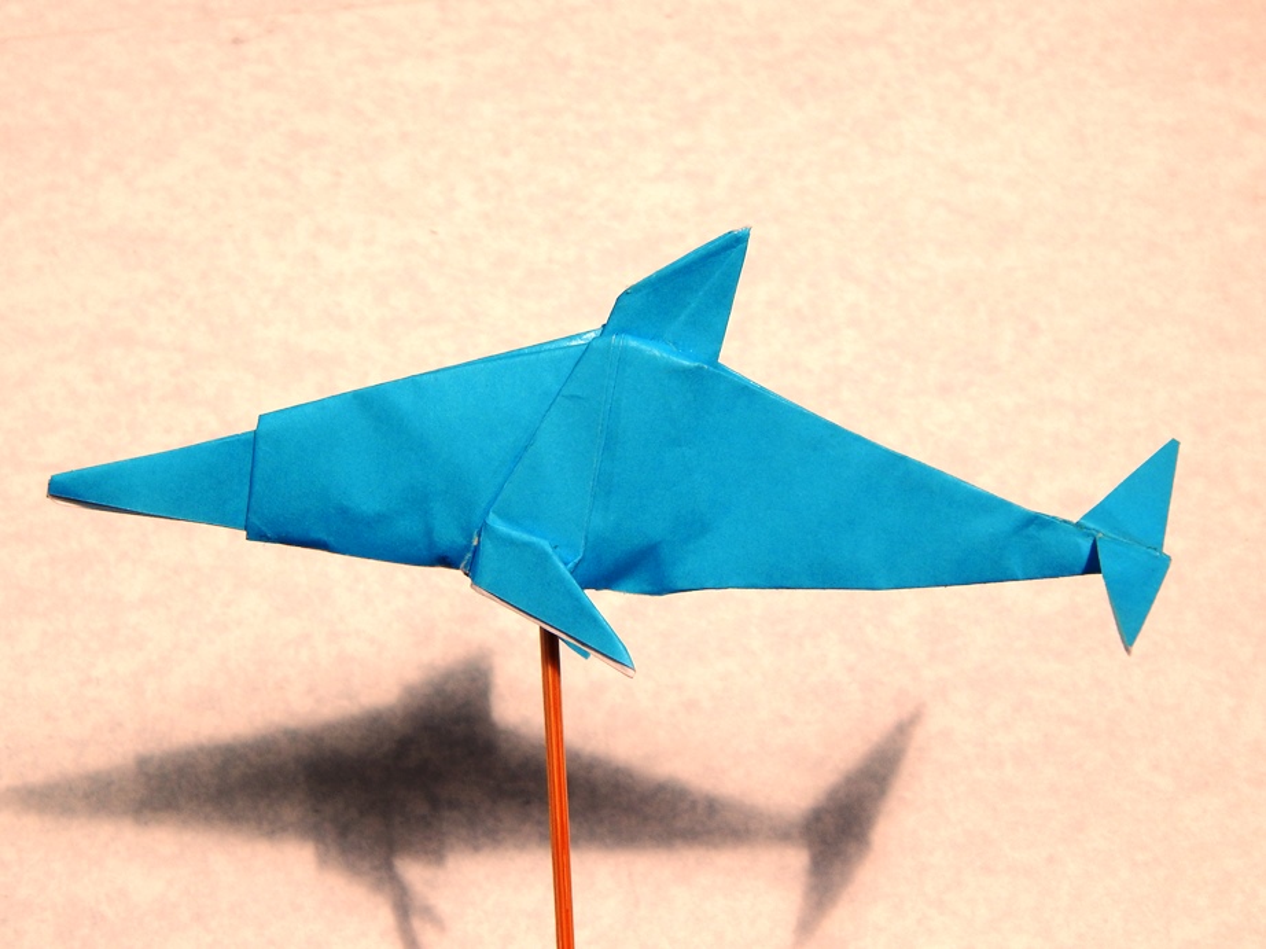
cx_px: 633
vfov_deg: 24.0
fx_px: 2230
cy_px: 474
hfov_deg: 31.7
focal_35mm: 61
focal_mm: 10.9
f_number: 4
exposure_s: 1/1250
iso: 125
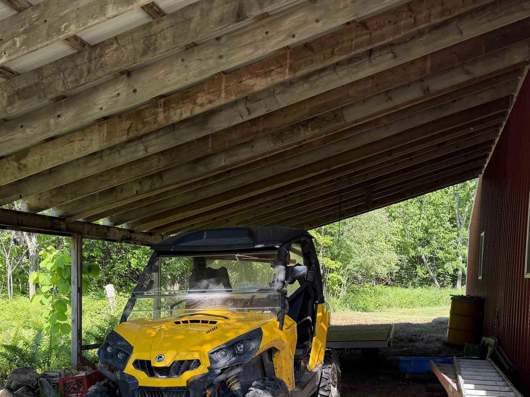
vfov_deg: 35.6
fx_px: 597
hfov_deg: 47.7
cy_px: 319
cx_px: 300
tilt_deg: -4.0
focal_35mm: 39
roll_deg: -1.3
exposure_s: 1/602
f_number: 1.78
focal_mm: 6.76
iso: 100
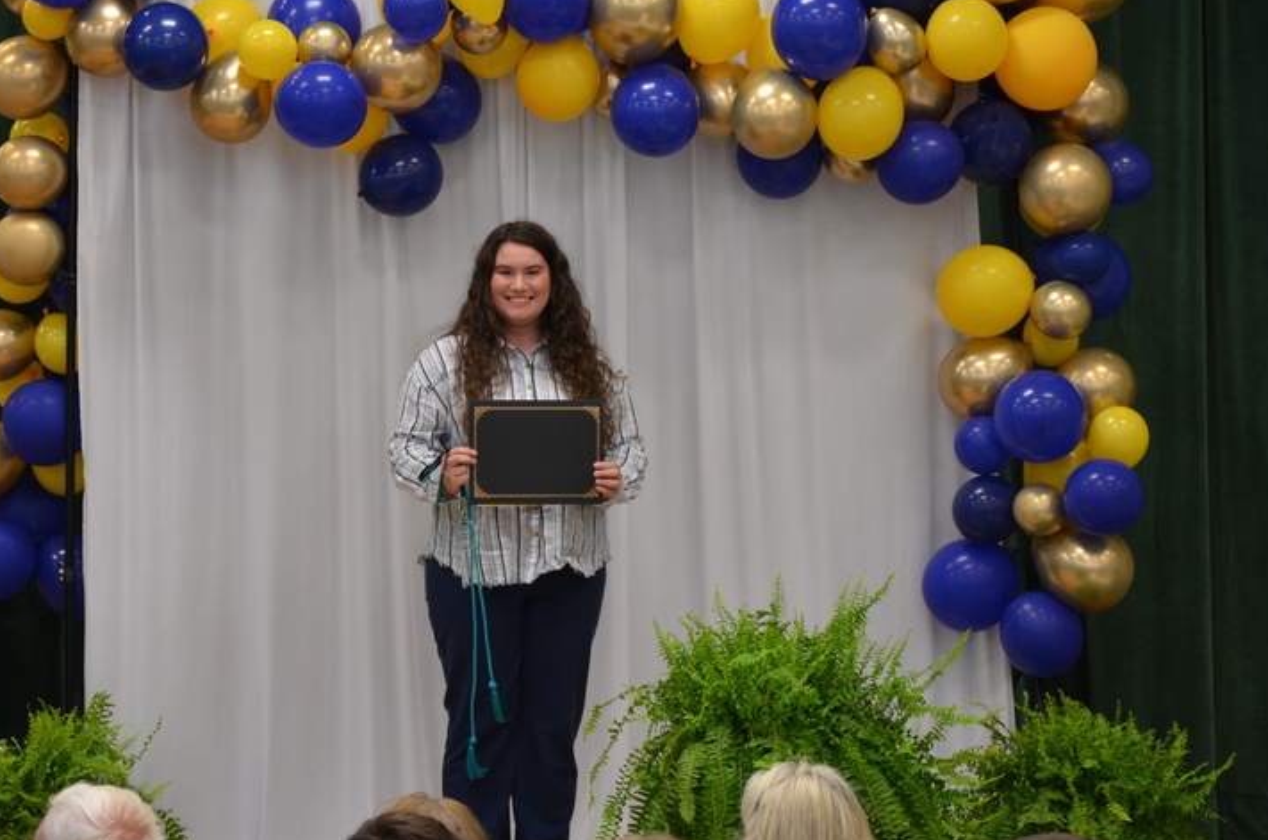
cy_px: 369
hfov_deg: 11.2
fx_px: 6458
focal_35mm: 184
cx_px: 581
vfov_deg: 7.4
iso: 900
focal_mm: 85
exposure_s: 1/30
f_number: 5.3
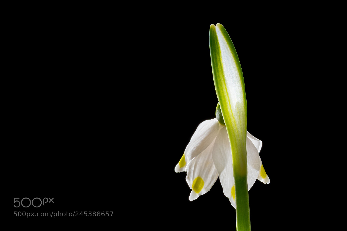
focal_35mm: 105
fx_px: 1012
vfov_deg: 13.0
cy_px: 116
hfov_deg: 19.5
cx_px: 174
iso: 64
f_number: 22
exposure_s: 1/10
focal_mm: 105
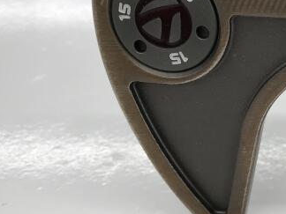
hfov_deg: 21.7
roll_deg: +1.3
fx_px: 686
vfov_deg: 17.8
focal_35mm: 83
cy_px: 102
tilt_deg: -30.2
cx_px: 351
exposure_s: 1/120
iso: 25
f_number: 1.8
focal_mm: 3.99
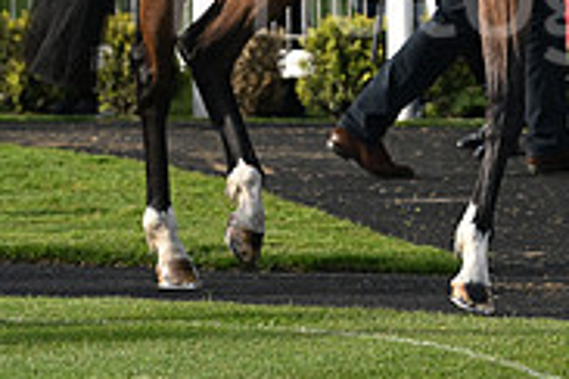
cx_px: 575
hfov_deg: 3.3
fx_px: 10004
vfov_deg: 2.2
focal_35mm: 633
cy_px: -160
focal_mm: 200
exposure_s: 1/2000
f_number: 5.6
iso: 1000
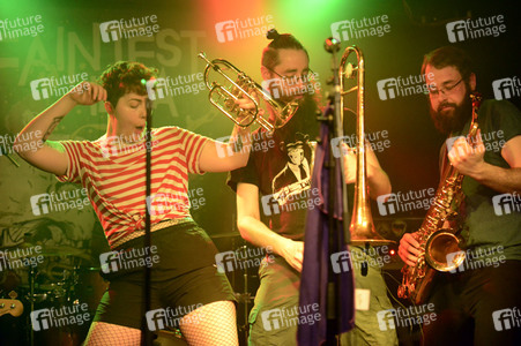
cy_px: 173
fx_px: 1012
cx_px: 260
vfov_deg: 19.4
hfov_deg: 28.9
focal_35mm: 70
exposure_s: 1/320
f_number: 2.8
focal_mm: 70
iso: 6400
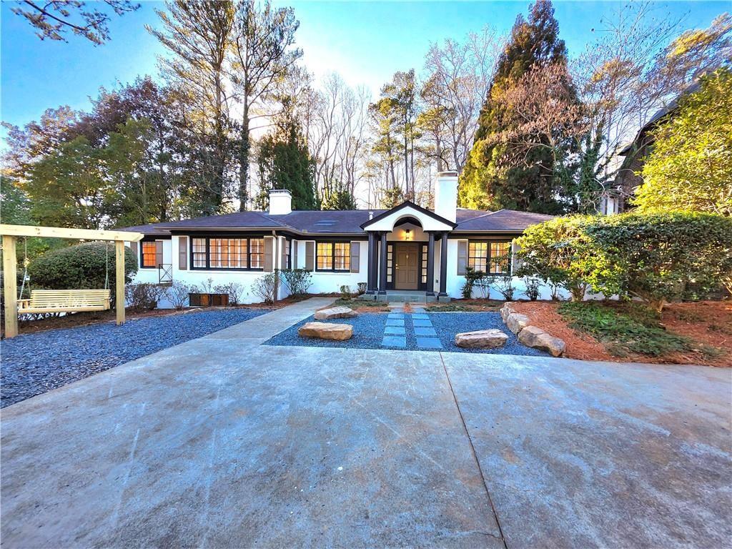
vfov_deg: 89.9
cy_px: 274
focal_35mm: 13
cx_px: 366
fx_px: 275
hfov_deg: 106.2
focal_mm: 1.74
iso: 40
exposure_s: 1/238
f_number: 2.2
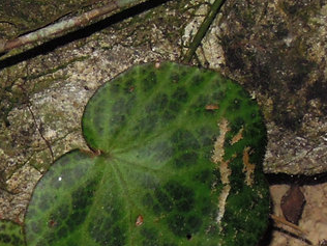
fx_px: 1993
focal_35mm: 211
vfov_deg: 6.9
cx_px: -250
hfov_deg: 9.0
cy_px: 367
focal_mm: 9
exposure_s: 1/50
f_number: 3.7
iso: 200
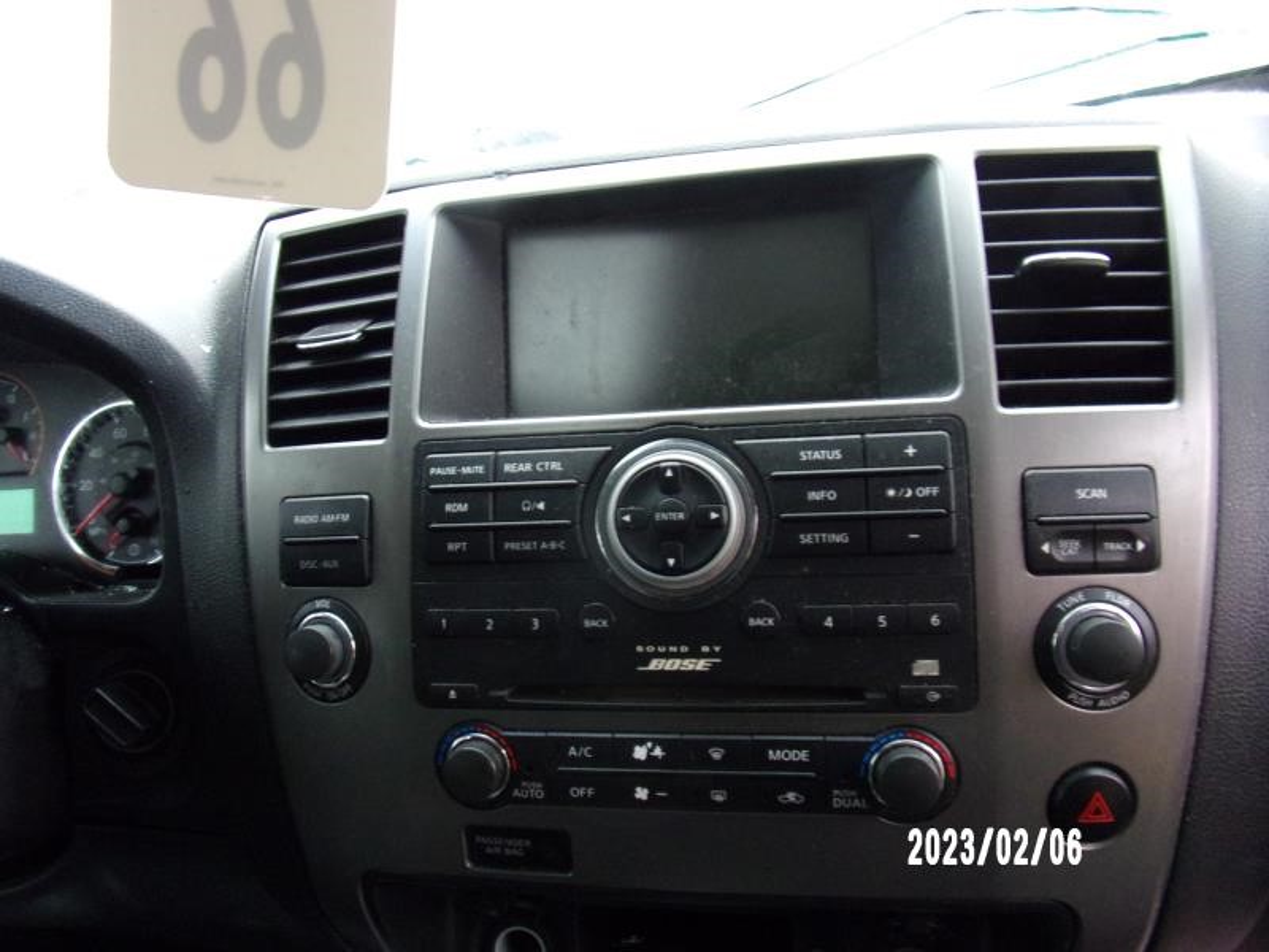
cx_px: 634
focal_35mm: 24
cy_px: 476
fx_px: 880
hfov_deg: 71.6
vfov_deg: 56.8
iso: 288
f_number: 3.3
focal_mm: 4.3
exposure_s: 1/17
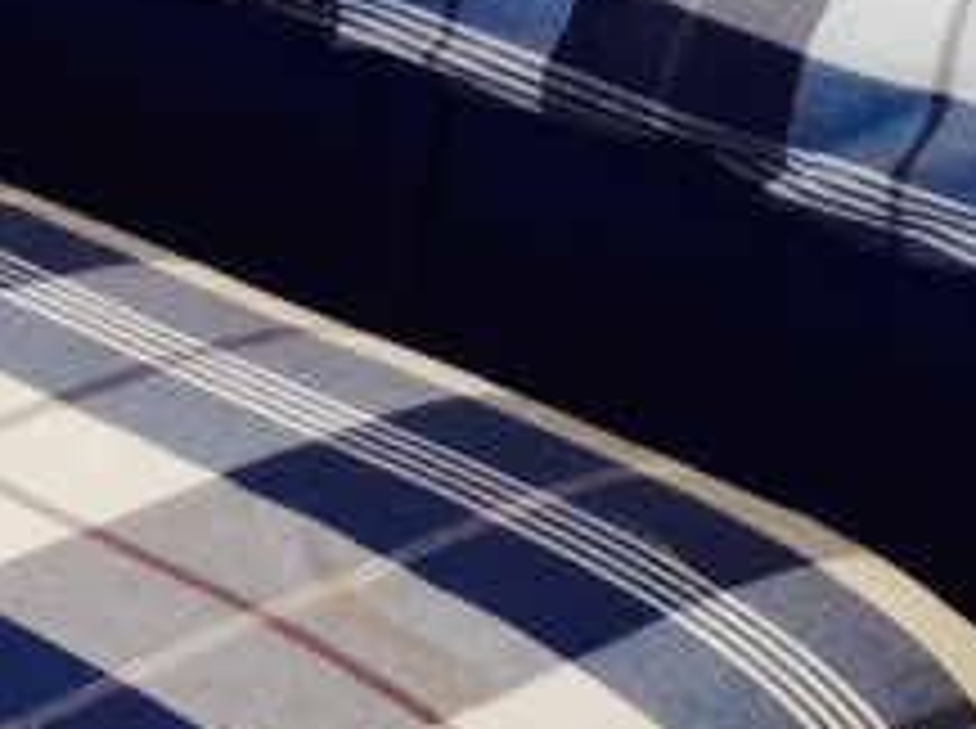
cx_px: -796
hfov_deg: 9.6
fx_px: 5489
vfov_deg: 7.5
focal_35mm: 195
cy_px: -248
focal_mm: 4.12
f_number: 2.4
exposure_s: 1/24
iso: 50
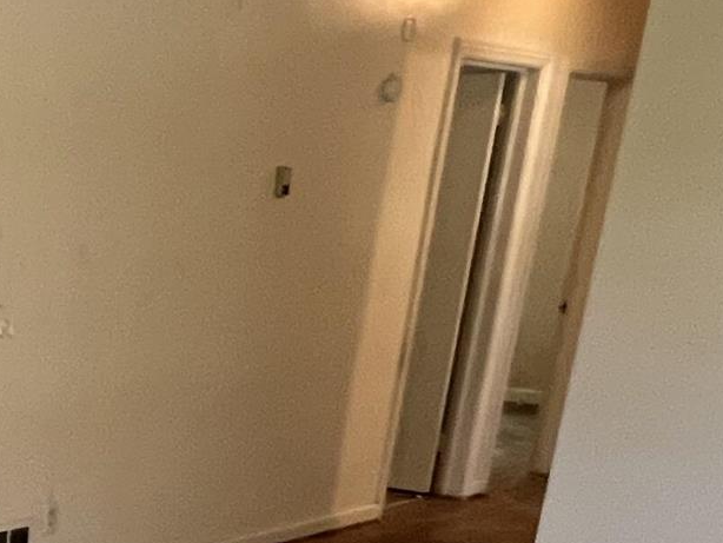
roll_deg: -1.0
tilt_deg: -19.5
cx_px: -337
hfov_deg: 24.0
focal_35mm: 65
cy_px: 693
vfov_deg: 20.7
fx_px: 1358
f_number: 1.8
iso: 400
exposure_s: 1/60
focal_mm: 1.57
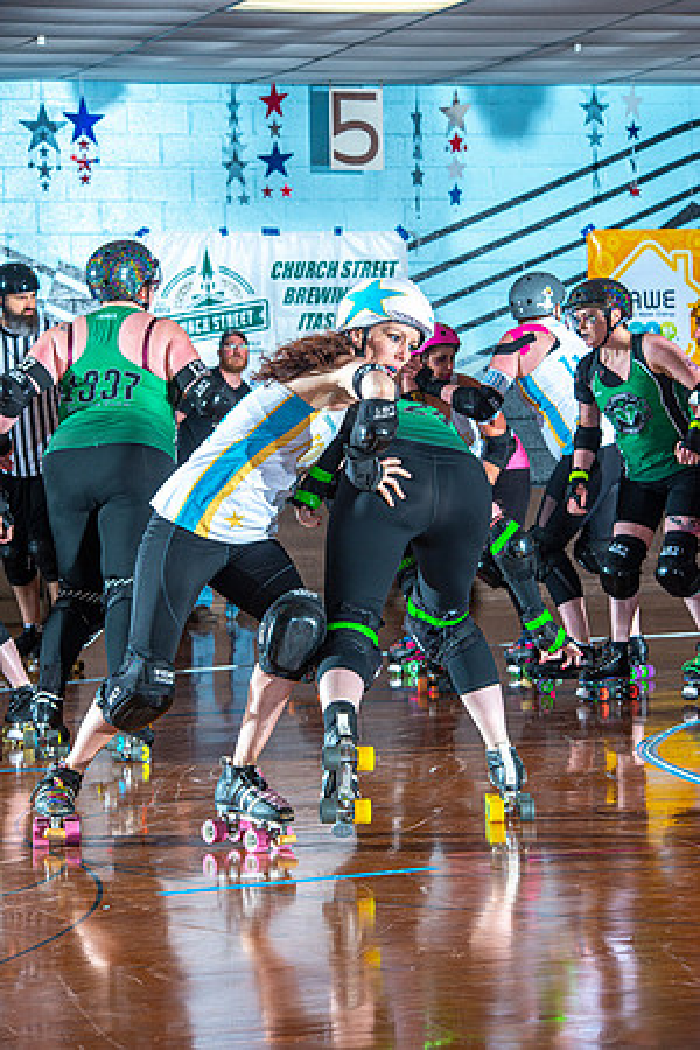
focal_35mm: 122
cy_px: 525
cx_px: 350
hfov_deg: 11.2
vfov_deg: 16.8
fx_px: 3558
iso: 640
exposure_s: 1/160
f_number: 9
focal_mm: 122
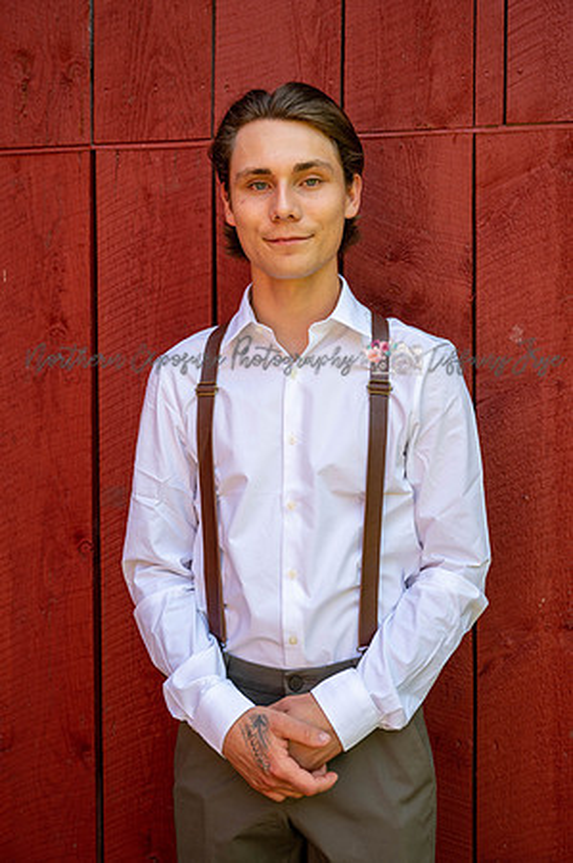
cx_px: 286
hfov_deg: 29.8
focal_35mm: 45
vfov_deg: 43.6
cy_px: 432
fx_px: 1077
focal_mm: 45
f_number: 4
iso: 220
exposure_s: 1/250
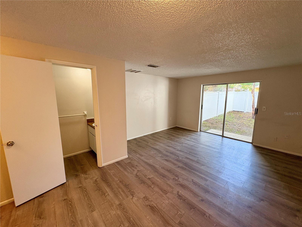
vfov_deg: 85.7
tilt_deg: -8.5
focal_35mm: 14
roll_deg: +0.7
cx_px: 151
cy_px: 114
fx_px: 122
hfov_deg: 102.1
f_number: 2.2
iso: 200
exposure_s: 1/120
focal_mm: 2.22
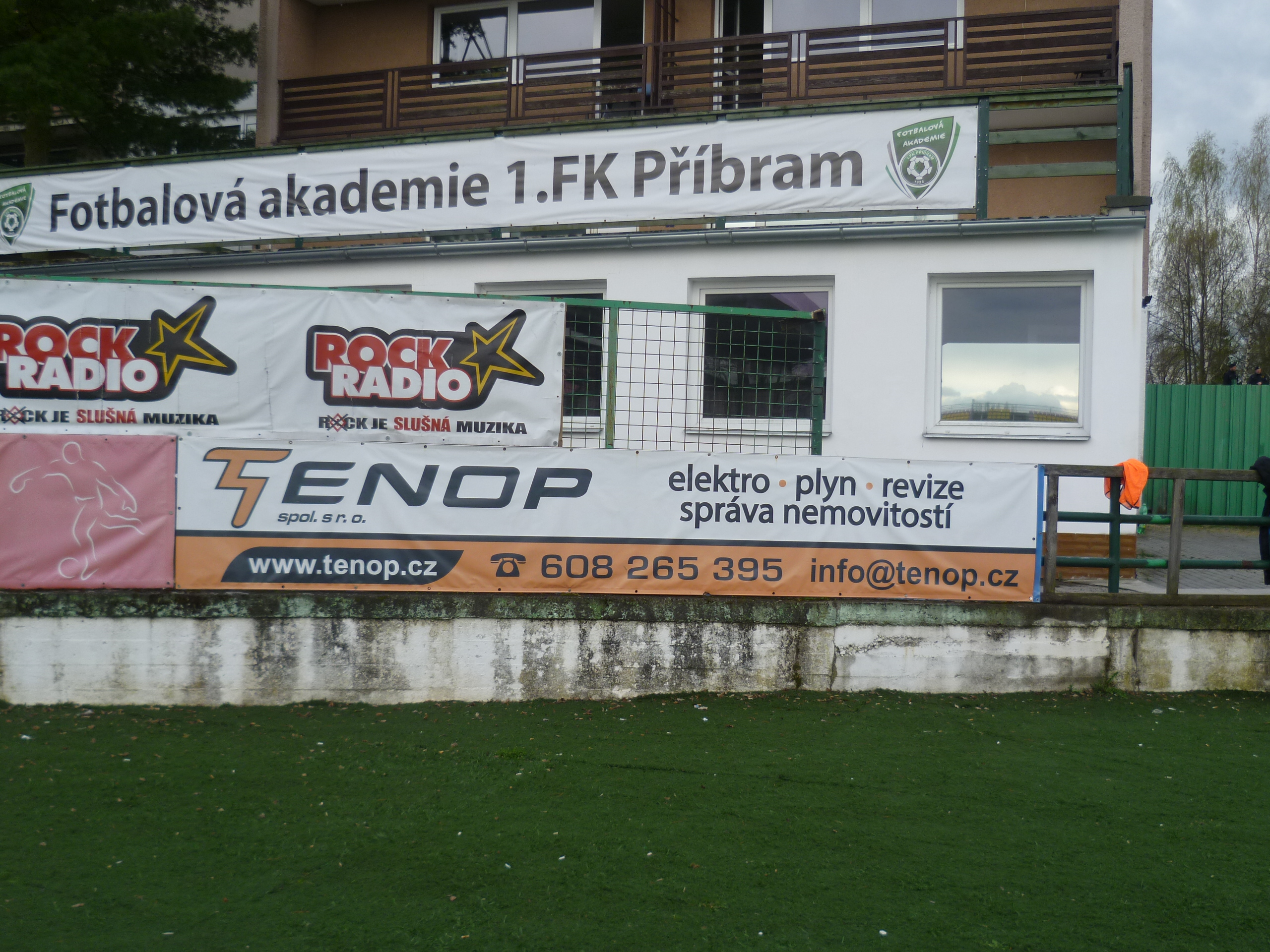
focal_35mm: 37
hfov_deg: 50.1
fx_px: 1357
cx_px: 635
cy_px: 476
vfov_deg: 38.7
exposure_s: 1/160
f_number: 3.1
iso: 80
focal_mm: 6.6
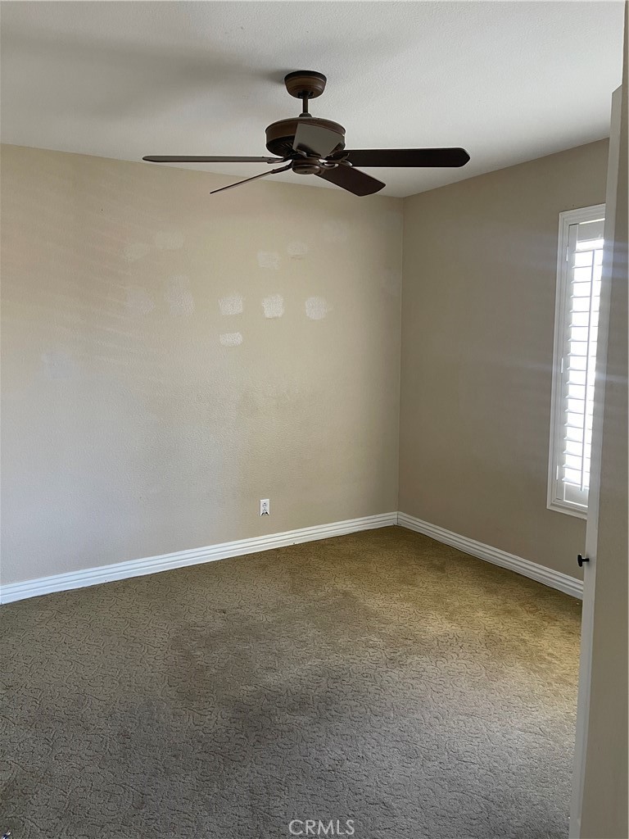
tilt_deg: -6.0
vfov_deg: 69.4
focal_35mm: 25
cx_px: 314
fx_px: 606
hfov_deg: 54.9
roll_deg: +0.9
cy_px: 420
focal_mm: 5.1
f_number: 1.6
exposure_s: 1/60
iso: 200
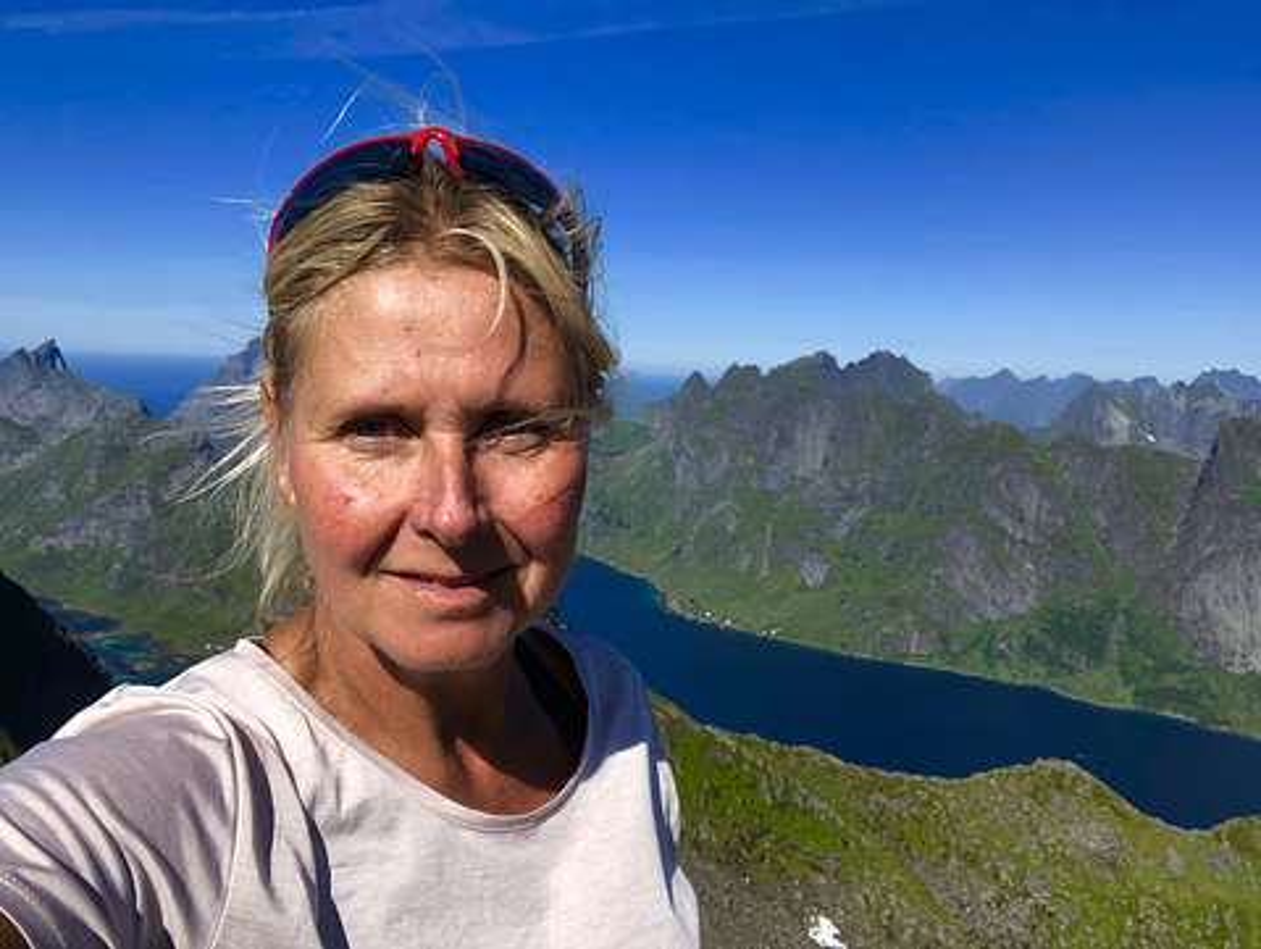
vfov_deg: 44.2
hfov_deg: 56.8
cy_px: 474
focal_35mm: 32
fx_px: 1167
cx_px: 630
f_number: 2.2
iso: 20
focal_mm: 2.87
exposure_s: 1/1330
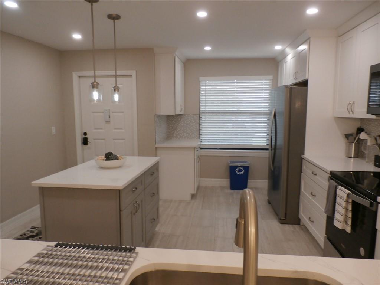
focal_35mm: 25
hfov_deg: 69.4
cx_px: 190
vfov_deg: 54.9
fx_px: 274
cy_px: 142
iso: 200
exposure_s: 1/60
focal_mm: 4.5
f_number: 3
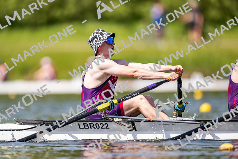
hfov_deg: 3.4
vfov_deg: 2.3
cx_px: 119
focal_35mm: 600
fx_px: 3967
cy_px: 80
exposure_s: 1/2500
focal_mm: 600
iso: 250
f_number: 4
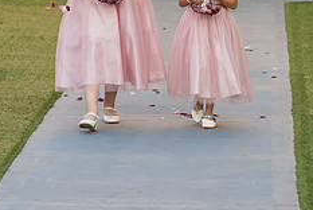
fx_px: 2812
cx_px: 124
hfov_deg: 6.4
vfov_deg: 4.3
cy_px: -36
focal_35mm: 323
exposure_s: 1/320
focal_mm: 130
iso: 800
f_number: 4
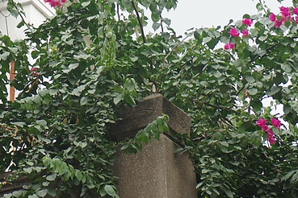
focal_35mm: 156
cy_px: -110
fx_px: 1291
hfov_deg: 13.1
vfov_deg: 8.6
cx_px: 69
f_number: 4.5
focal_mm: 30
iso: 400
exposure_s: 1/160
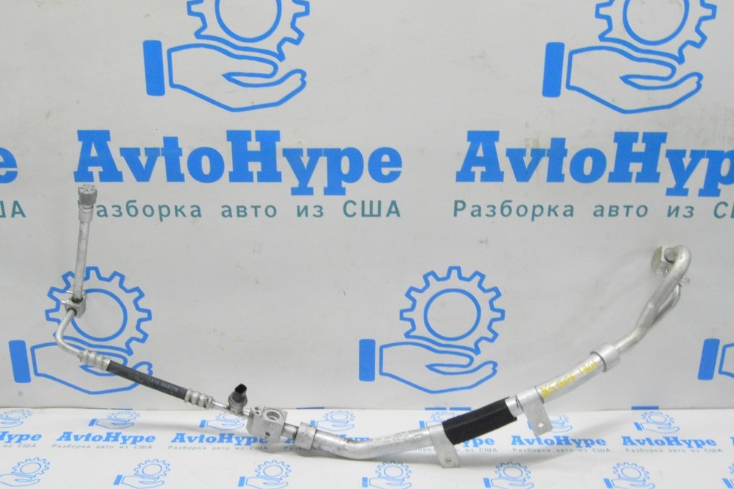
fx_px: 754
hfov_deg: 51.9
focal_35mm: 37
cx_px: 363
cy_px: 239
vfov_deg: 35.9
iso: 6400
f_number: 20
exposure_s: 1/20
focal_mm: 24
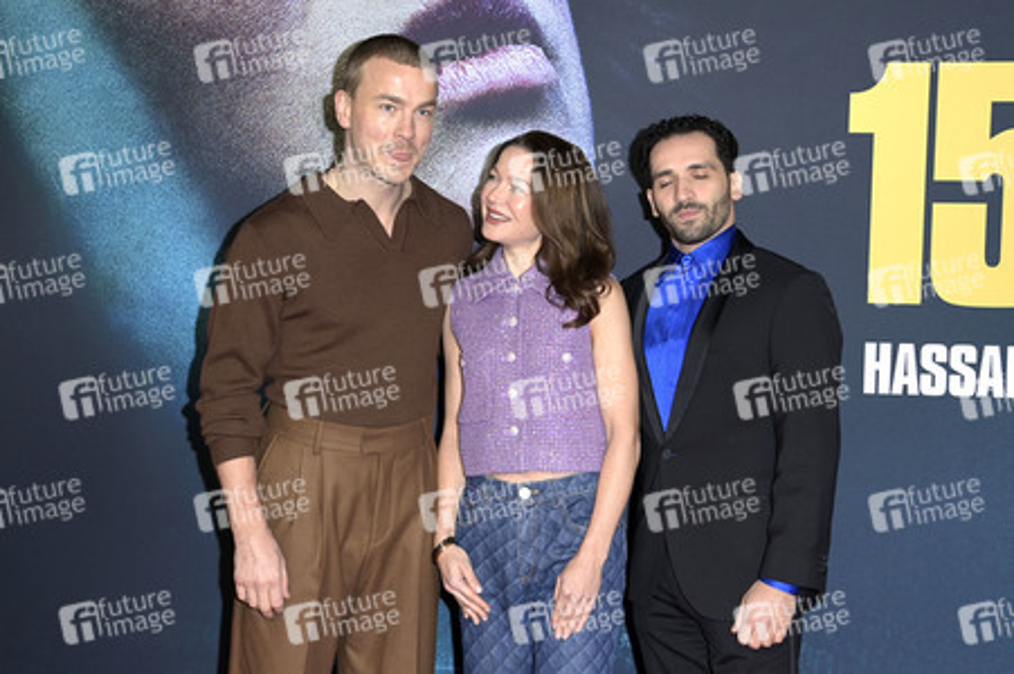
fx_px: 1576
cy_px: 337
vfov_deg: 24.2
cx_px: 507
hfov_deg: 35.7
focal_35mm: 56
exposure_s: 1/250
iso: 640
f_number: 5.6
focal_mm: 56
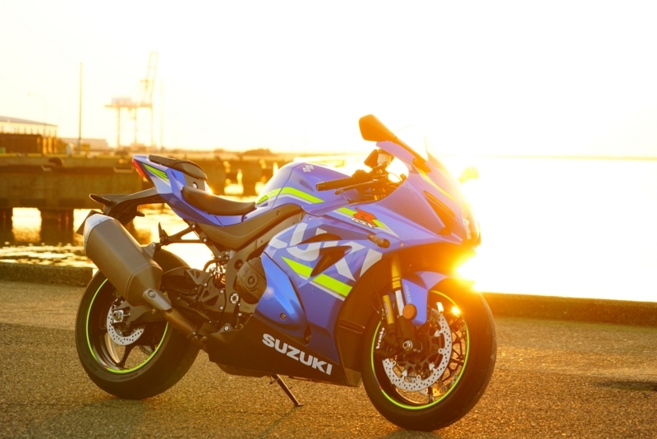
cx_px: 328
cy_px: 220
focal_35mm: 106
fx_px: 1935
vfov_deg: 12.9
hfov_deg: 19.3
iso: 400
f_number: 6.3
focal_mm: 106
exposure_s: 1/125
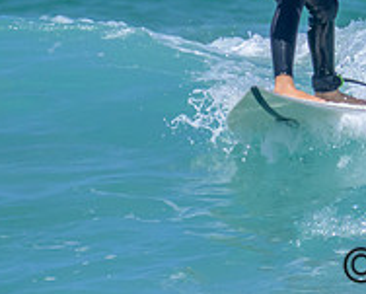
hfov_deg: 0.6
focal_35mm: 3125
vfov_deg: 0.5
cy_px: -69
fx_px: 33903
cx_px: 428
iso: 1100
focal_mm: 800
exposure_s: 1/2000
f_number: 11
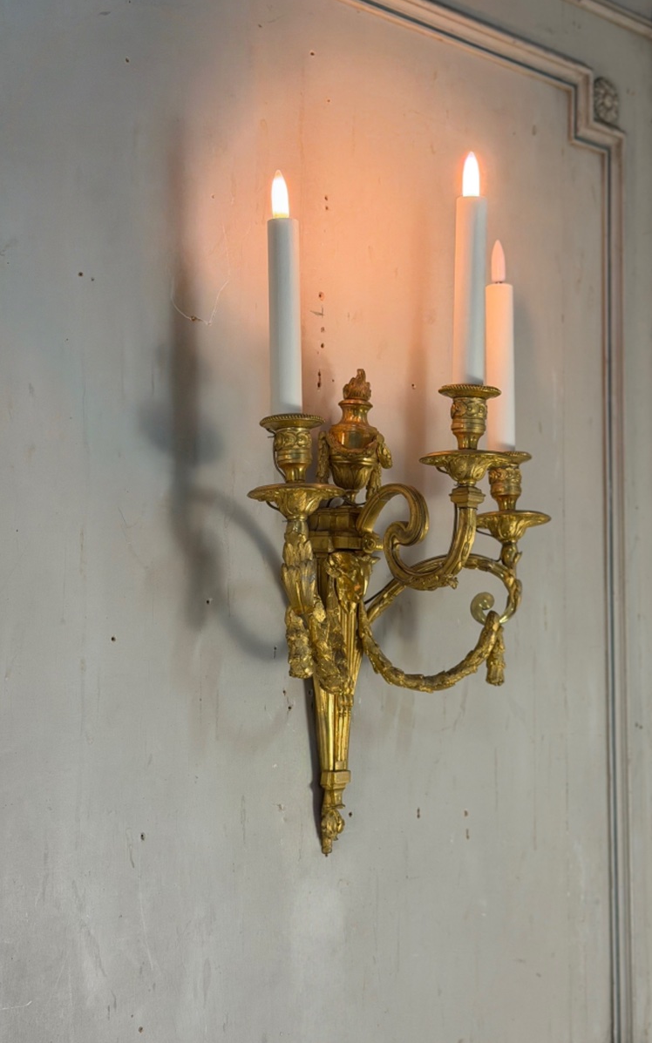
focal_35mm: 51
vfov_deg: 39.6
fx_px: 1450
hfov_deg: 25.3
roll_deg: +0.2
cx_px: 378
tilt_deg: +4.4
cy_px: 521
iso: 160
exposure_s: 1/100
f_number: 1.78
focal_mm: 6.76
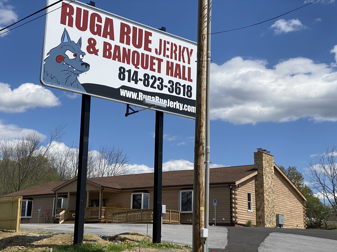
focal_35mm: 52
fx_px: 506
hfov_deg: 36.8
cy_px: 126
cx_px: 168
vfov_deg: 28.0
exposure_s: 1/2817
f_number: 2
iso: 20
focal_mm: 6
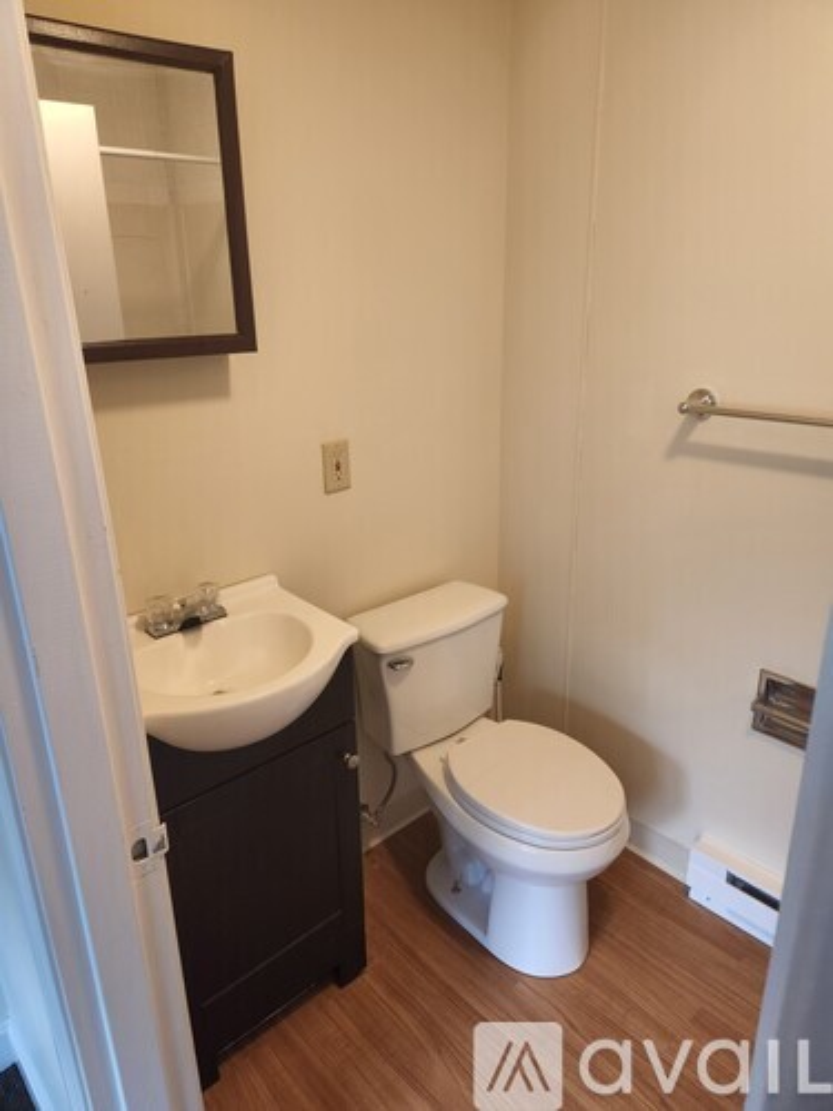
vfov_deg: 73.9
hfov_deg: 58.9
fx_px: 738
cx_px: 416
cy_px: 556
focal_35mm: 23
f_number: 1.8
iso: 400
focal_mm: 5.4
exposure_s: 1/120
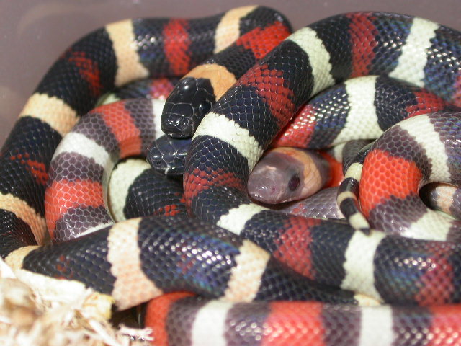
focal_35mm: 117
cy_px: 173
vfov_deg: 12.7
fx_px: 1558
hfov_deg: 16.8
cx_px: 230
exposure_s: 1/60.3
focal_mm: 24.2
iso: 100
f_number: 4.3
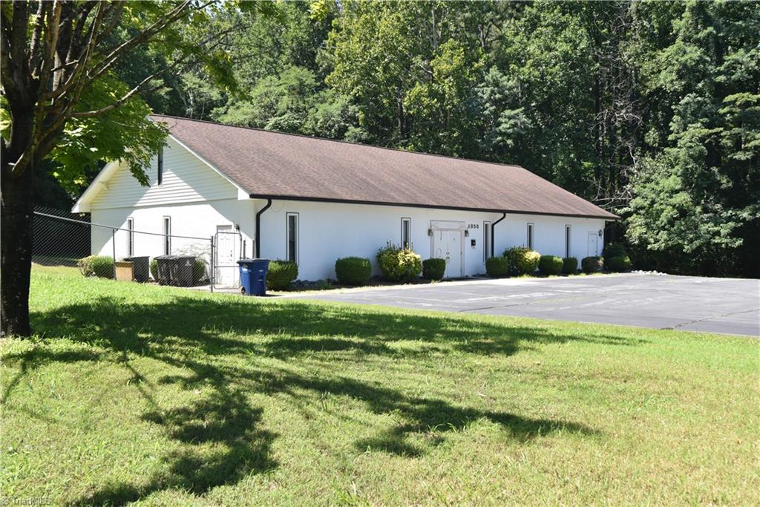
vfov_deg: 37.9
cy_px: 254
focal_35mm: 35
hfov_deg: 54.4
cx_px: 380
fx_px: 739
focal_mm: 35
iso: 1250
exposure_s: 1/800
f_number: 13
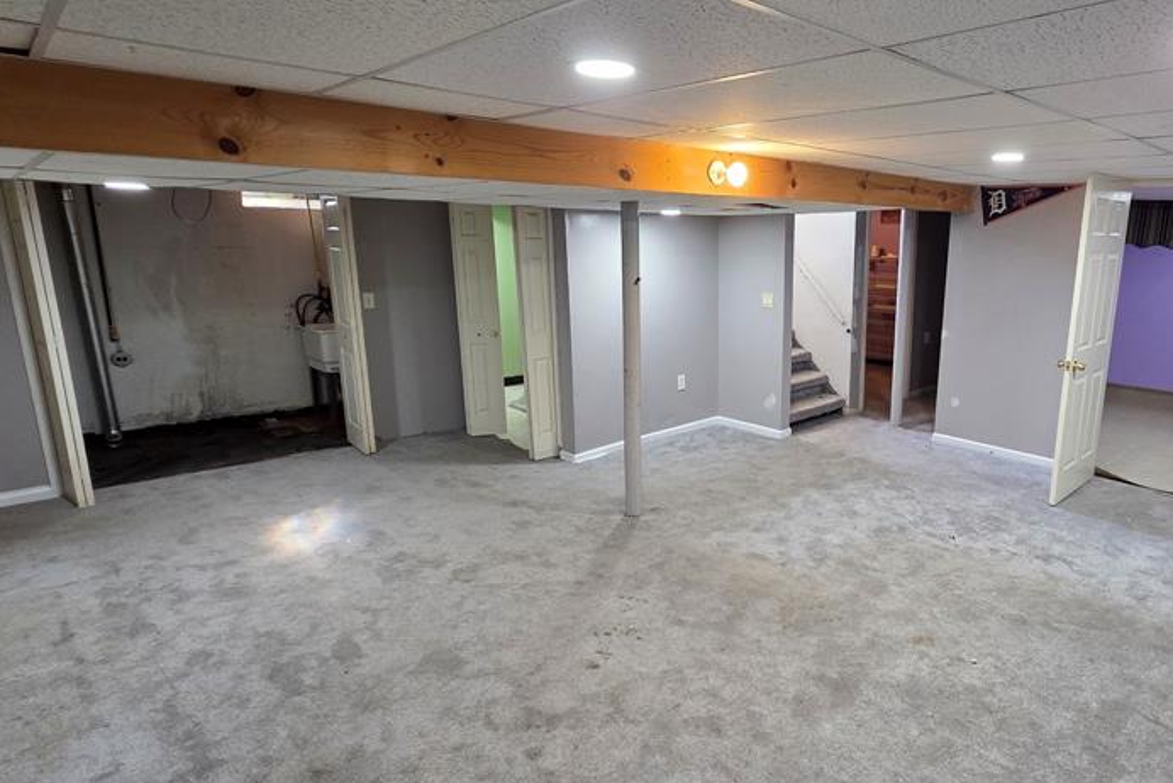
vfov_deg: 62.0
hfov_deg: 82.1
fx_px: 652
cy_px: 407
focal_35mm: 20
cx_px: 746
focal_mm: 2.2
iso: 400
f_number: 2.2
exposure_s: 1/60
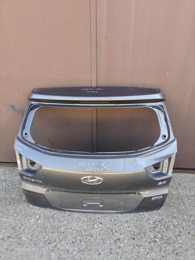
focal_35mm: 23
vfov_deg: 73.9
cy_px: 130
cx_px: 98
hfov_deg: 58.9
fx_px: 173
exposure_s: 1/501
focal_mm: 6.06
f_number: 1.6
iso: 200
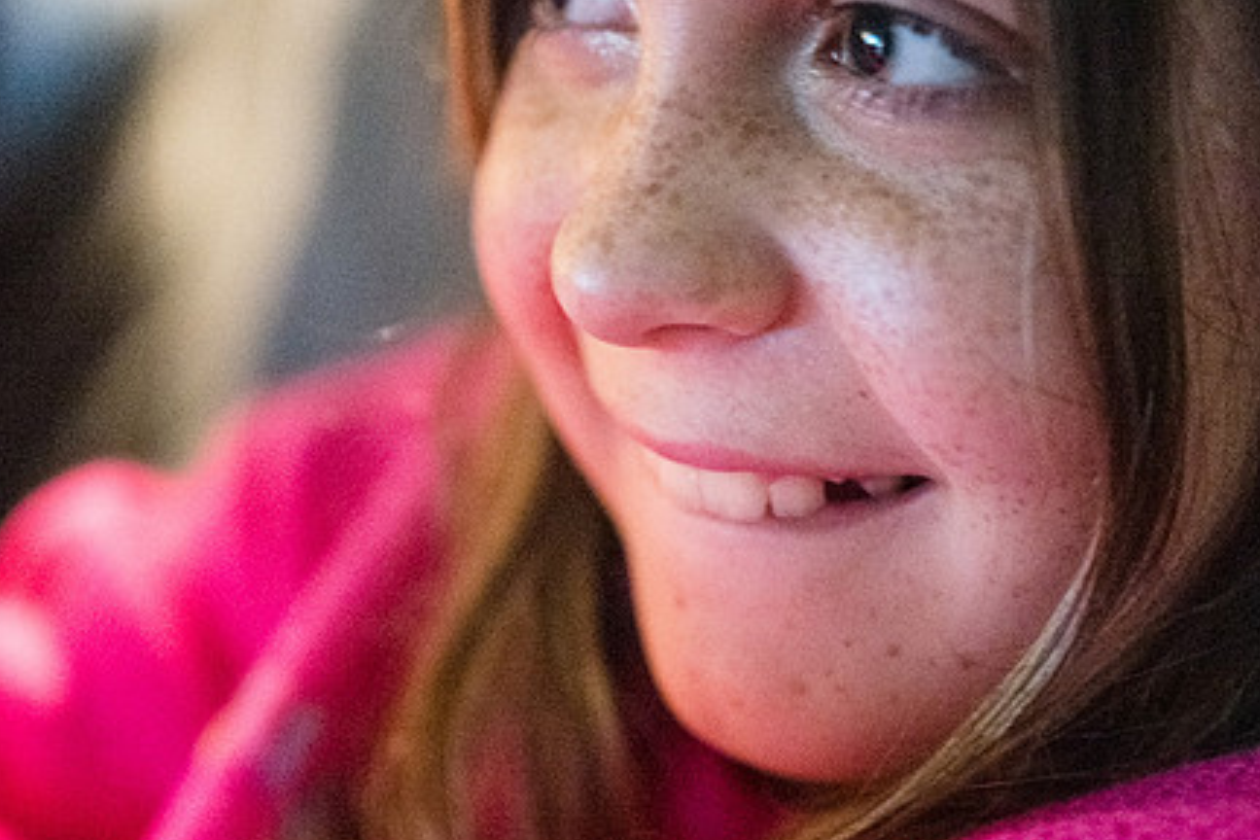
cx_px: 682
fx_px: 3290
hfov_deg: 21.7
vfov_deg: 14.5
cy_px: 375
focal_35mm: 94
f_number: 2.8
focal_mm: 70
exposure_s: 1/160
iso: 25600
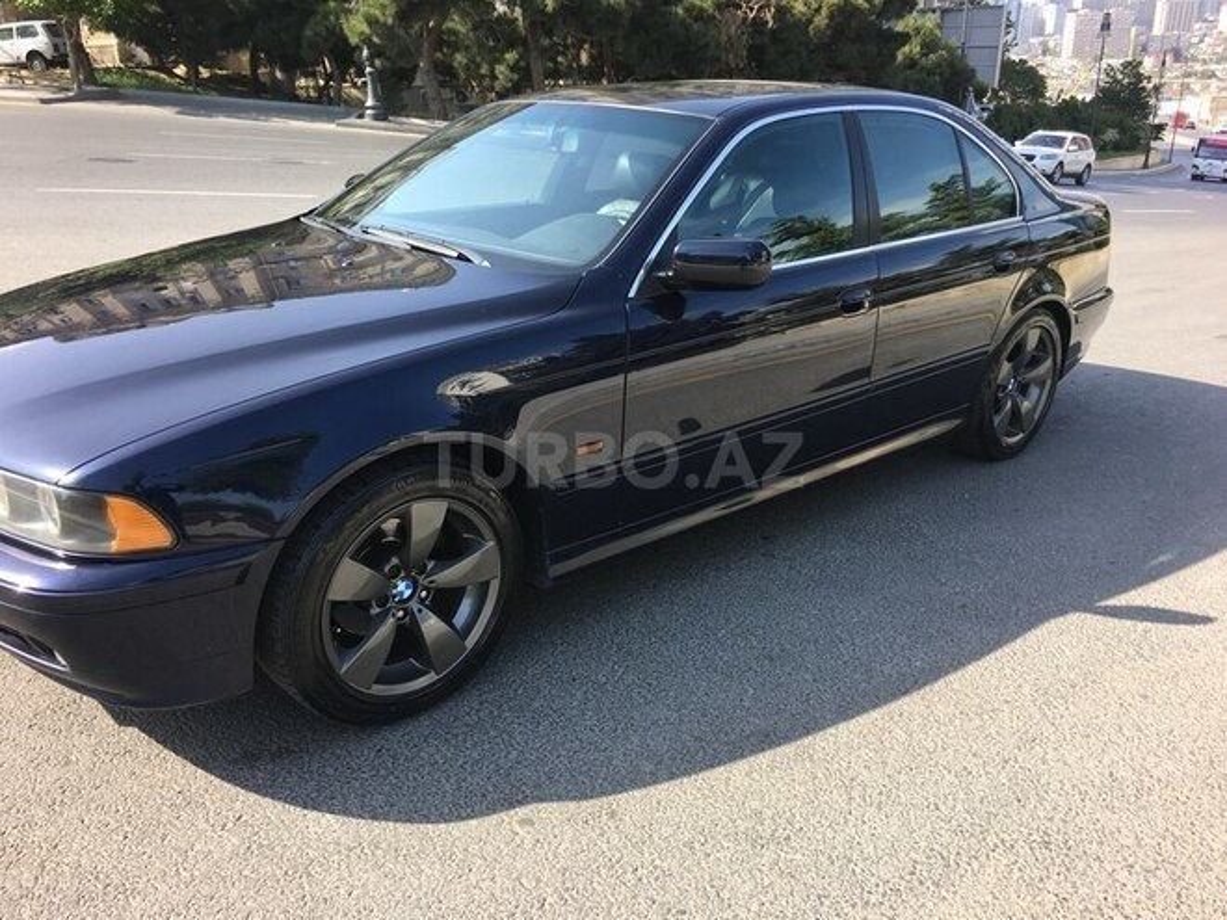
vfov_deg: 48.2
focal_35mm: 29
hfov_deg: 61.7
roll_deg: +2.3
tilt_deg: -21.5
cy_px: 460
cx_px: 614
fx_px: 1028
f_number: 2.2
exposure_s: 1/392
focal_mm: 4.15
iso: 25
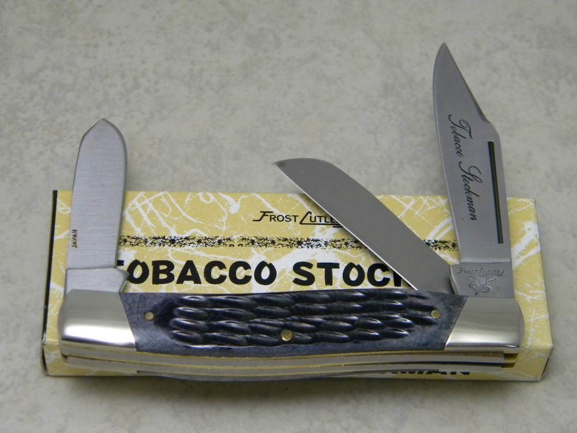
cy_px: 216
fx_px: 1383
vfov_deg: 17.8
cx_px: 288
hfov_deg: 23.6
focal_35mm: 83
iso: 400
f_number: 4.5
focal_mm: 15.1
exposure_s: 1/24.7
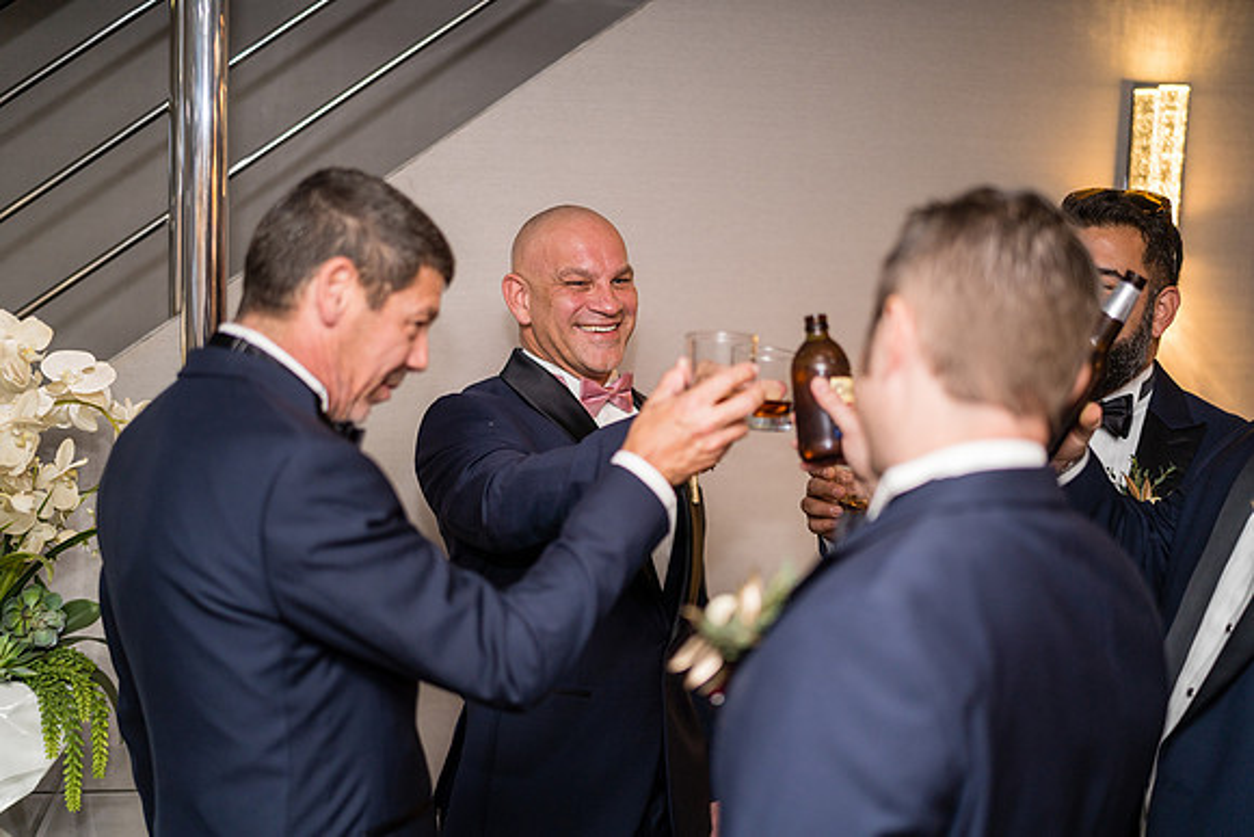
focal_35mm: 50
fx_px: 1742
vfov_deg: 27.0
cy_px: 418
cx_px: 627
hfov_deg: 39.6
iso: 500
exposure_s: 1/250
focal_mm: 50
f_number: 1.4
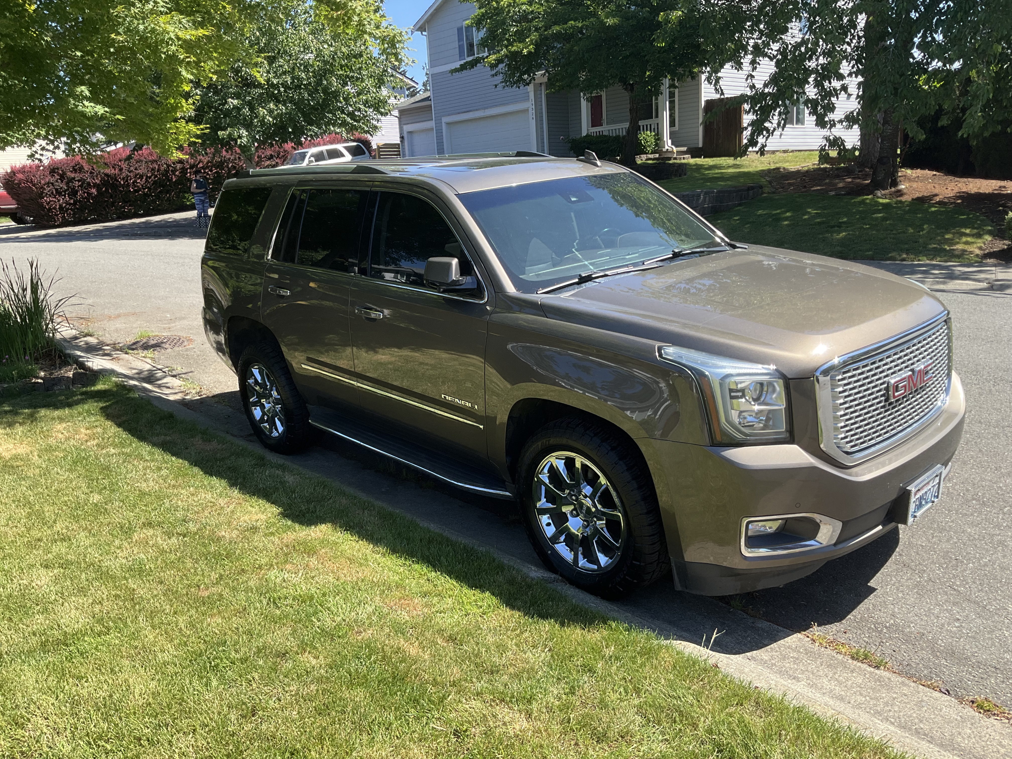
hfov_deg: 61.7
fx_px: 848
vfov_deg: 48.2
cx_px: 506
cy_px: 380
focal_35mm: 29
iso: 25
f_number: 1.8
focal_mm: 3
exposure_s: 1/586
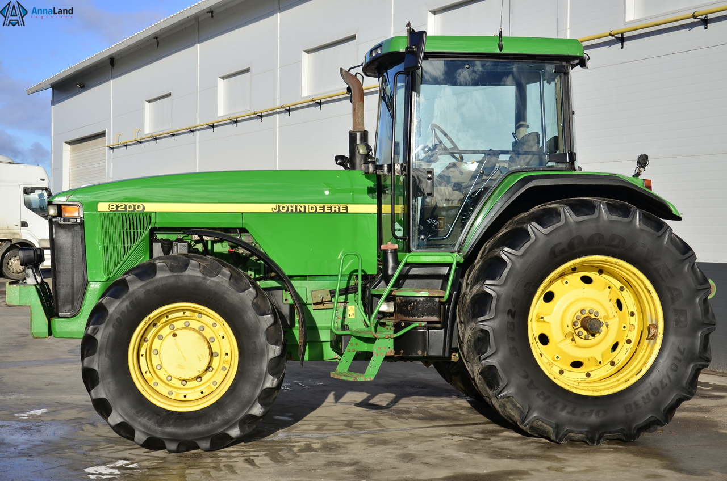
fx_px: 1209
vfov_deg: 22.5
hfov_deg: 33.5
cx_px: 364
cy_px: 240
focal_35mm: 60
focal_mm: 40
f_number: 6.3
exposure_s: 1/640
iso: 125
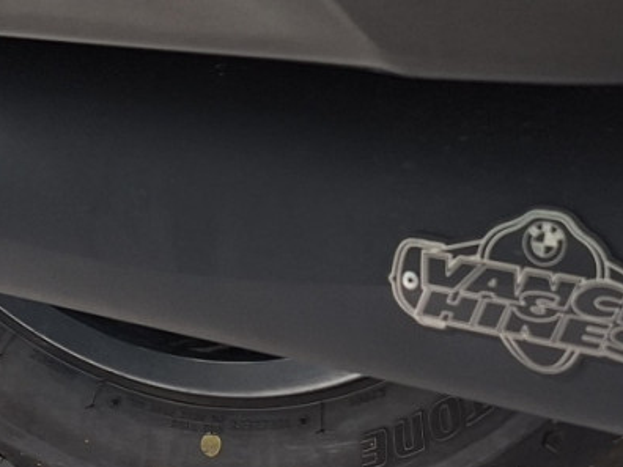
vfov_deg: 15.9
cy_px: 151
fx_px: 1674
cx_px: 234
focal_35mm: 93
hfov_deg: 21.0
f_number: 1.8
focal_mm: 5.54
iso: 80
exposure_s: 1/120
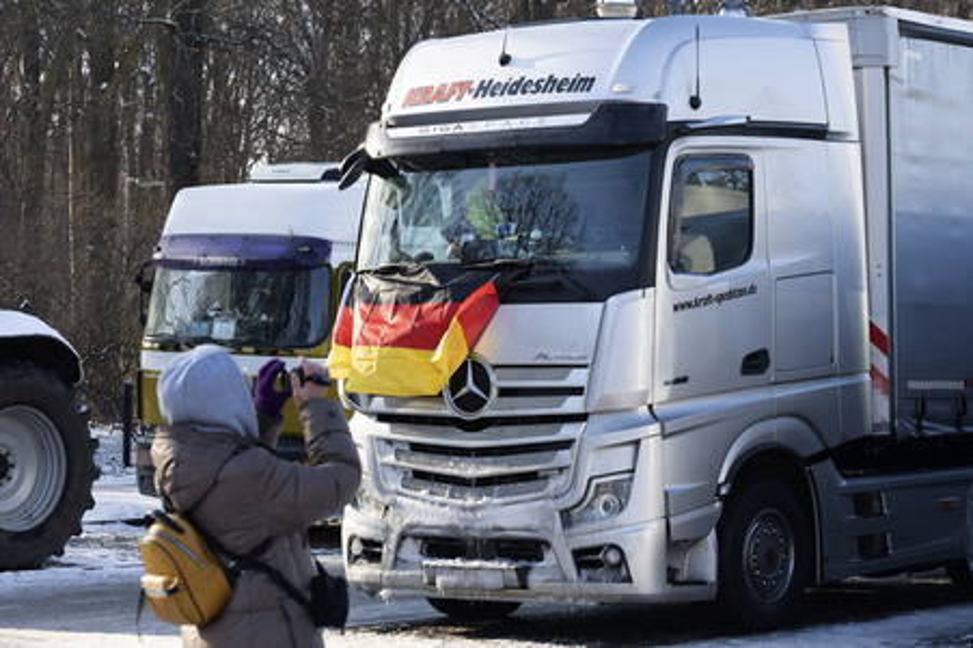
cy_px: 324
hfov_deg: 19.5
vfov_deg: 13.0
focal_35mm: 105
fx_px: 2836
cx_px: 486
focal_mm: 70
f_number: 5
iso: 125
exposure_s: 1/160
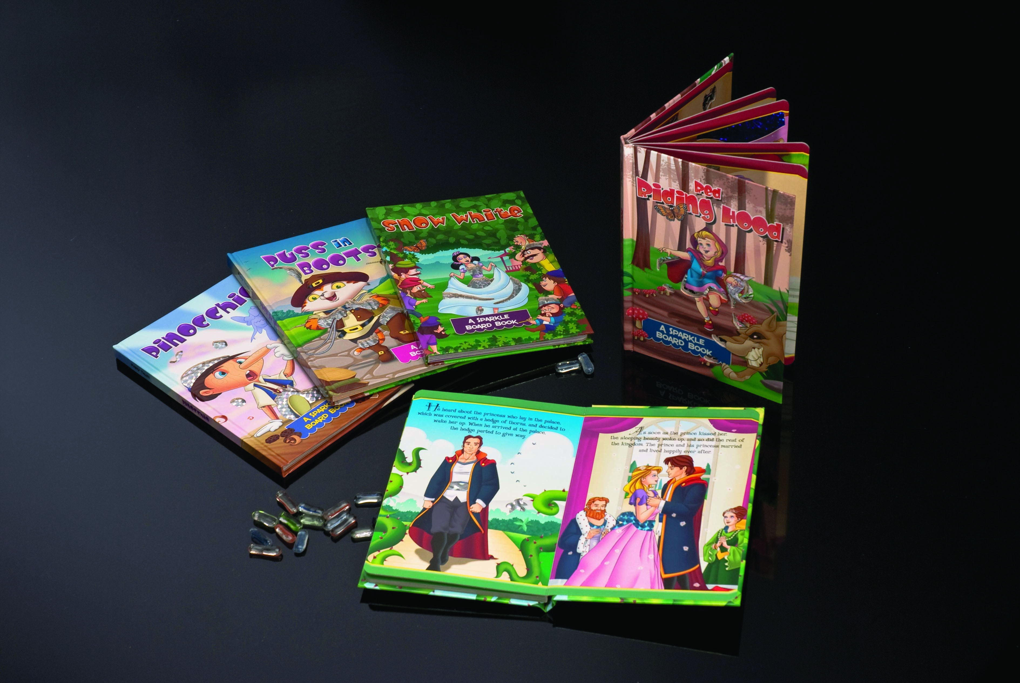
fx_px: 2213
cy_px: 342
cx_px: 510
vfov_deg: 17.5
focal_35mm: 78
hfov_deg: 26.0
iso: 100
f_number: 11
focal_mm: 52
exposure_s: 1/160
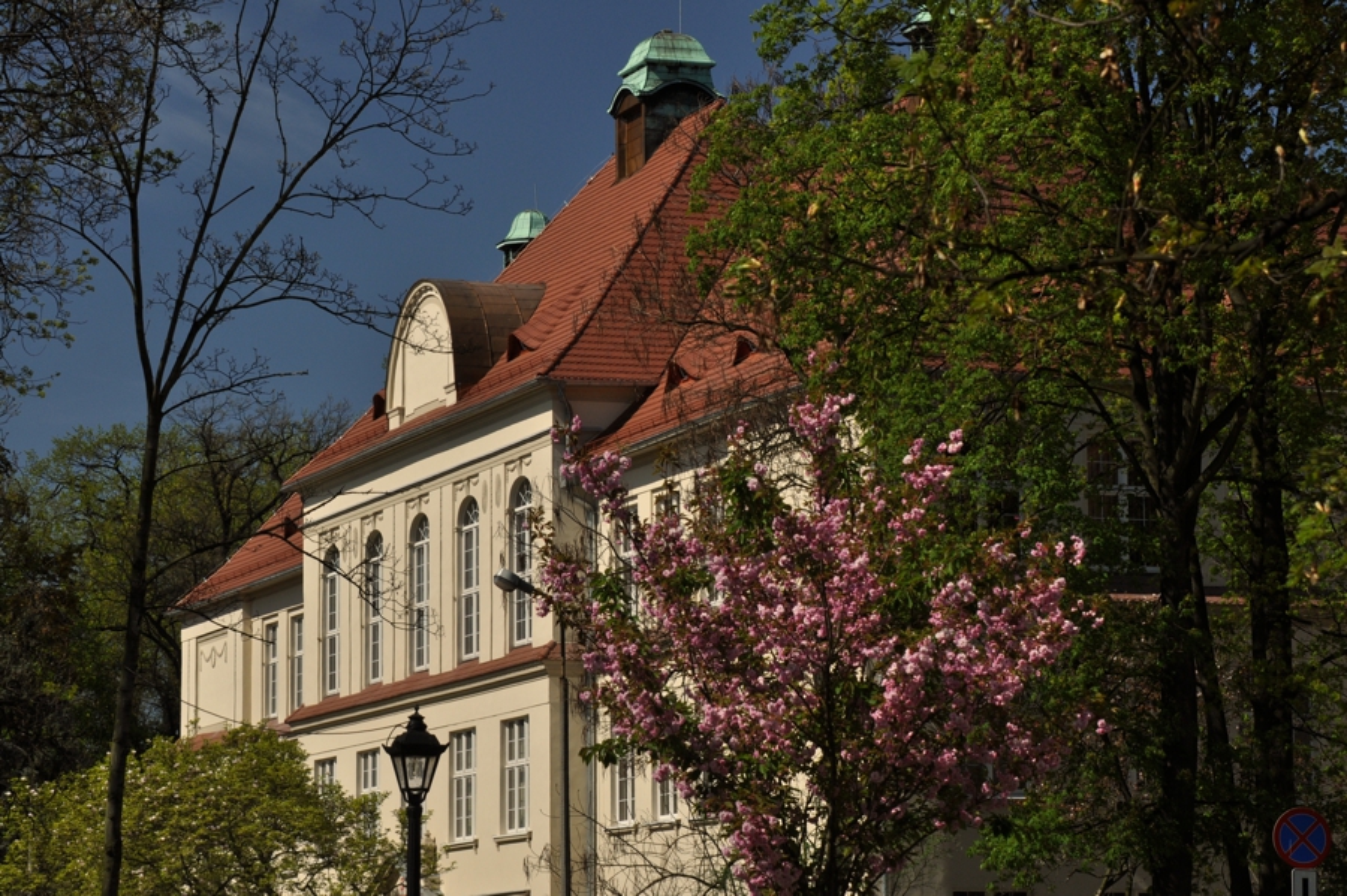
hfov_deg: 17.5
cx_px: 674
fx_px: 4375
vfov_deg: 11.7
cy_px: 448
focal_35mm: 117
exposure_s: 1/250
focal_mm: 78
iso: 250
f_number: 10
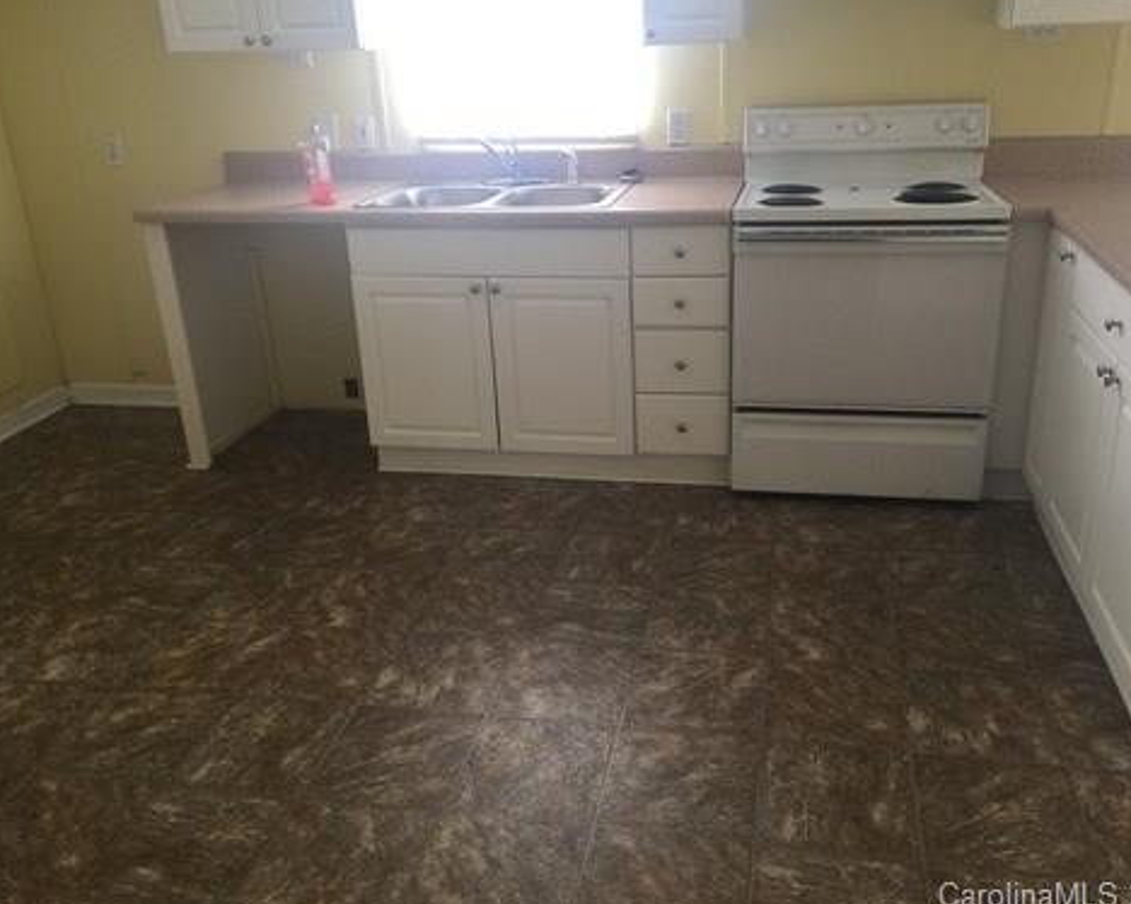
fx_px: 1037
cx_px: 597
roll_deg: +0.7
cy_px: 454
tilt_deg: -23.6
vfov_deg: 47.1
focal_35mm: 31
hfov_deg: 57.2
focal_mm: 4.15
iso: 32
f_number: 2.2
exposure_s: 1/30
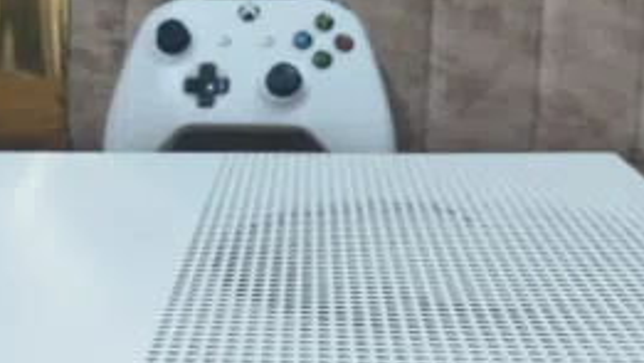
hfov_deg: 32.5
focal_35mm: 64
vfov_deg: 18.8
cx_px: 212
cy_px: 168
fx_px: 1093
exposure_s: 1/50
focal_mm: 5.89
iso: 787
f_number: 1.89
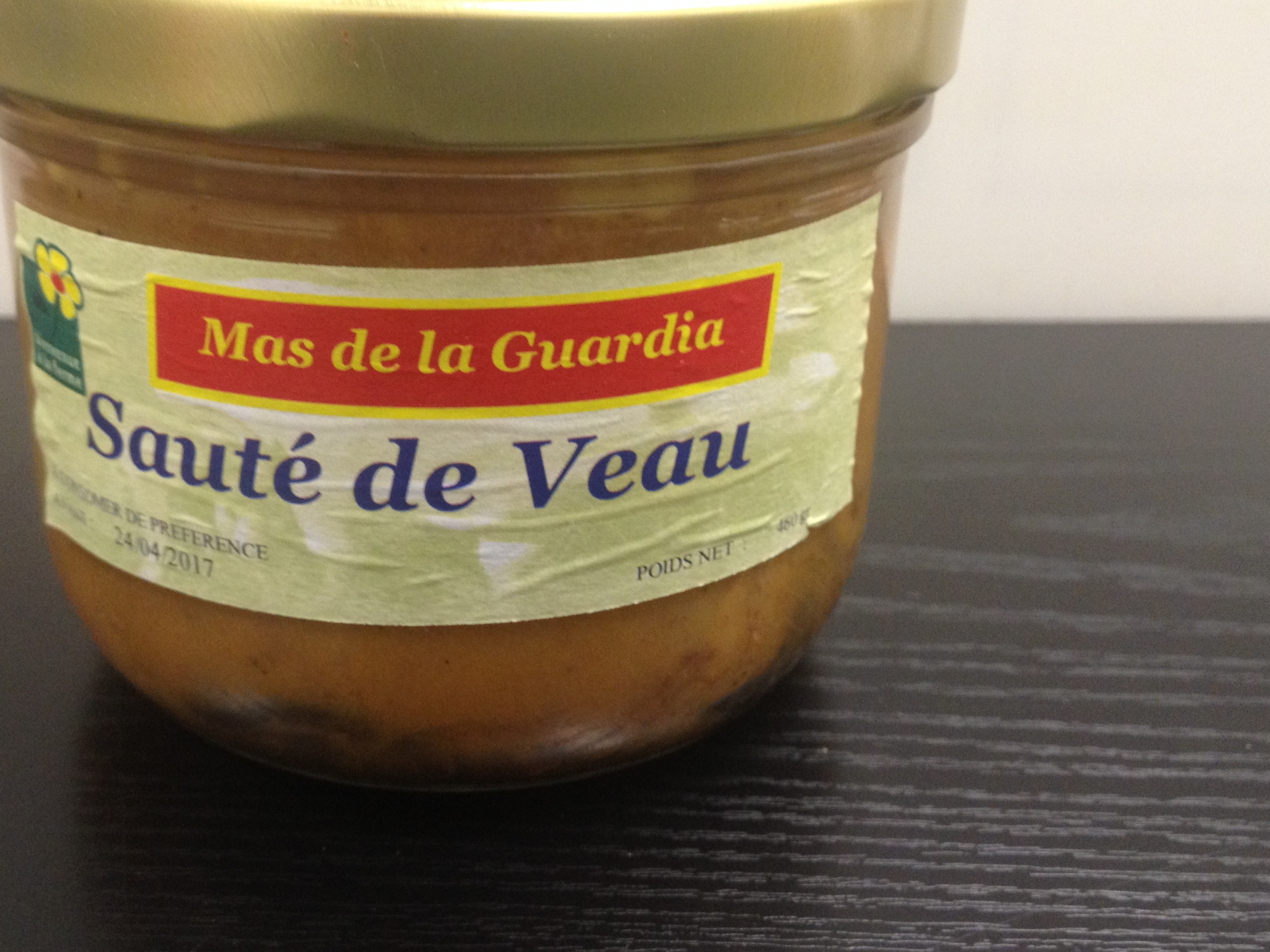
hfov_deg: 42.9
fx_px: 1614
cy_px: 396
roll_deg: -0.9
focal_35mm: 44
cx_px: 565
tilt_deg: -22.9
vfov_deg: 32.8
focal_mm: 4.28
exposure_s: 1/20
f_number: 2.4
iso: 160
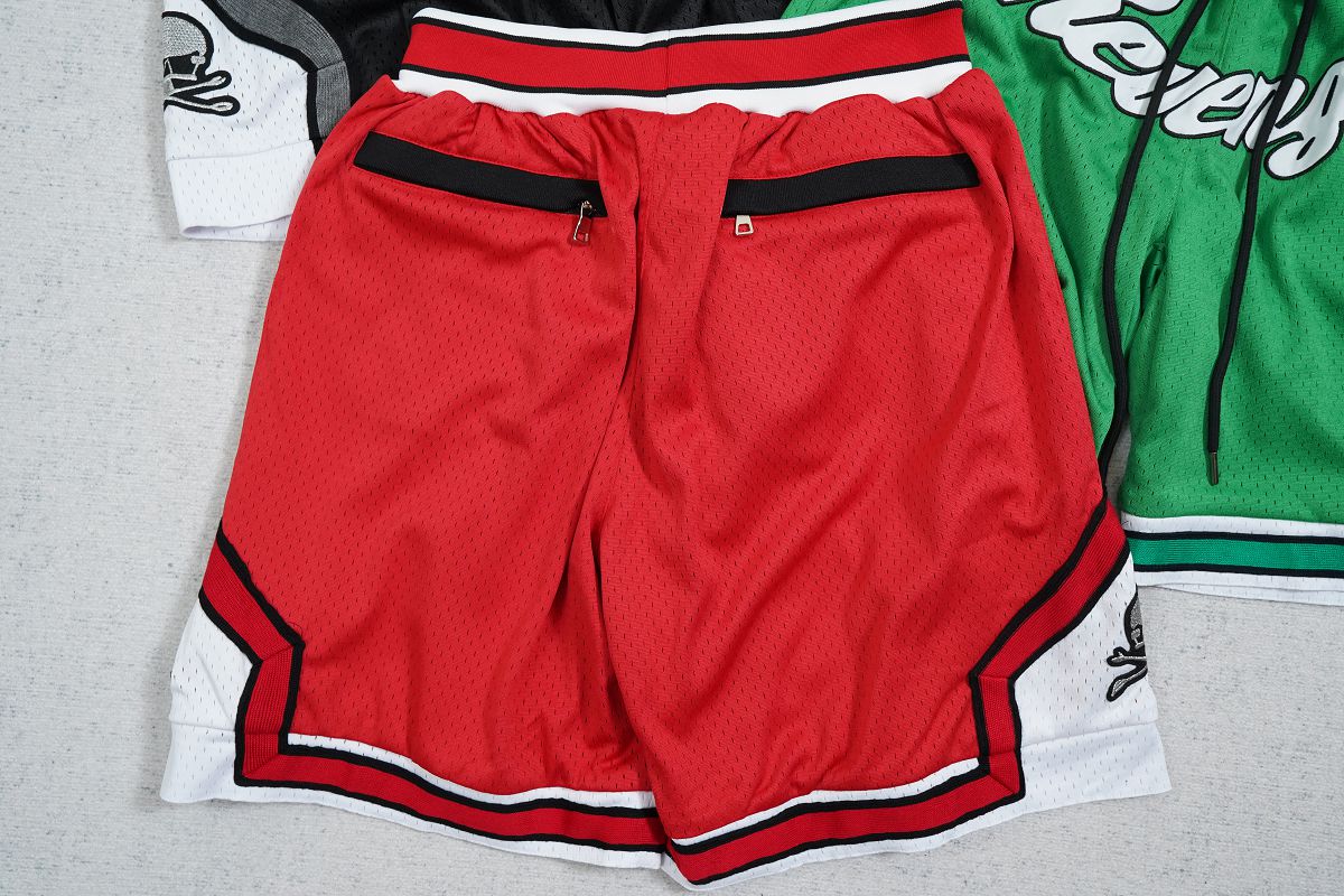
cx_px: 672
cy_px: 448
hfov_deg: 54.4
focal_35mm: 35
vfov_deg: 37.9
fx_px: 1307
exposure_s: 1/100
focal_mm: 35
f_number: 10
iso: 1600
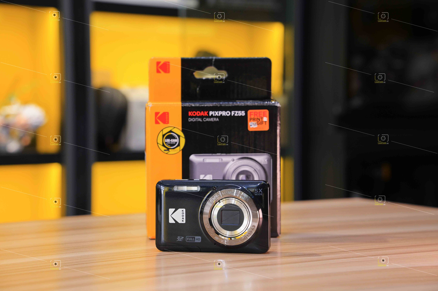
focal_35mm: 75
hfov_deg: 27.0
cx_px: 219
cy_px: 146
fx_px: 912
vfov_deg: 18.2
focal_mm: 75
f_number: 6.3
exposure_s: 1/60
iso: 800
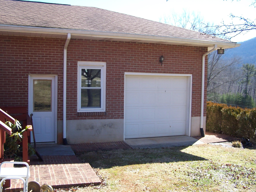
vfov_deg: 37.7
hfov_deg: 49.0
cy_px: 96
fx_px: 281
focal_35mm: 38
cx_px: 128
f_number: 2.8
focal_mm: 6.3
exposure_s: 1/350
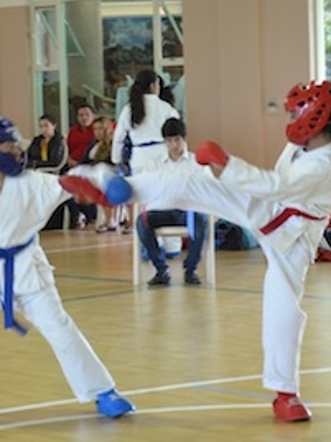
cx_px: 168
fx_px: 1886
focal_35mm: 148
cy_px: 252
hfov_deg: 10.0
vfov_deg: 13.3
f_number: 5.6
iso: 2500
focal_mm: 55
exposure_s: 1/50
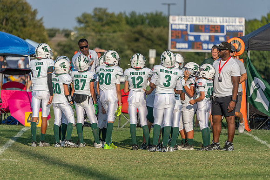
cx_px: 135
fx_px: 2295
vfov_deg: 4.5
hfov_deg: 6.7
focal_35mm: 306
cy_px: 90
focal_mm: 306
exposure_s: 1/1250
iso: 250
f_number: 5.6
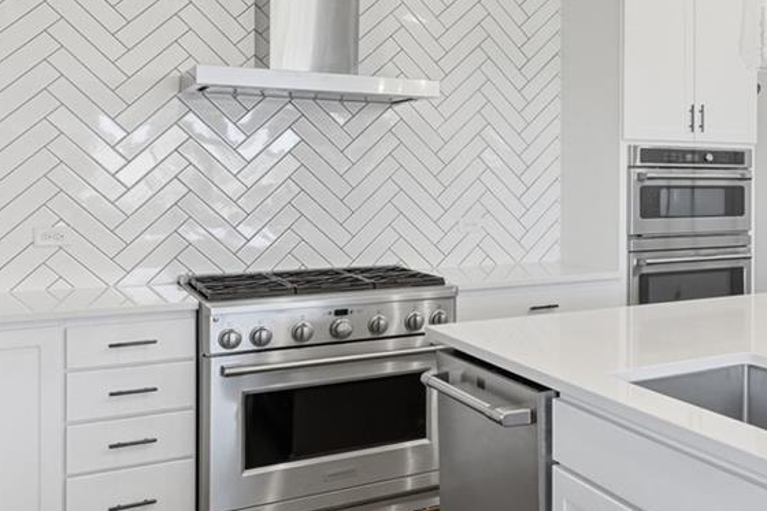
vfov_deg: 33.2
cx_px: 681
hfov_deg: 44.4
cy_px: 184
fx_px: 852
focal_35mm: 40
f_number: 8
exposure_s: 1/400
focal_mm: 14
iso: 400
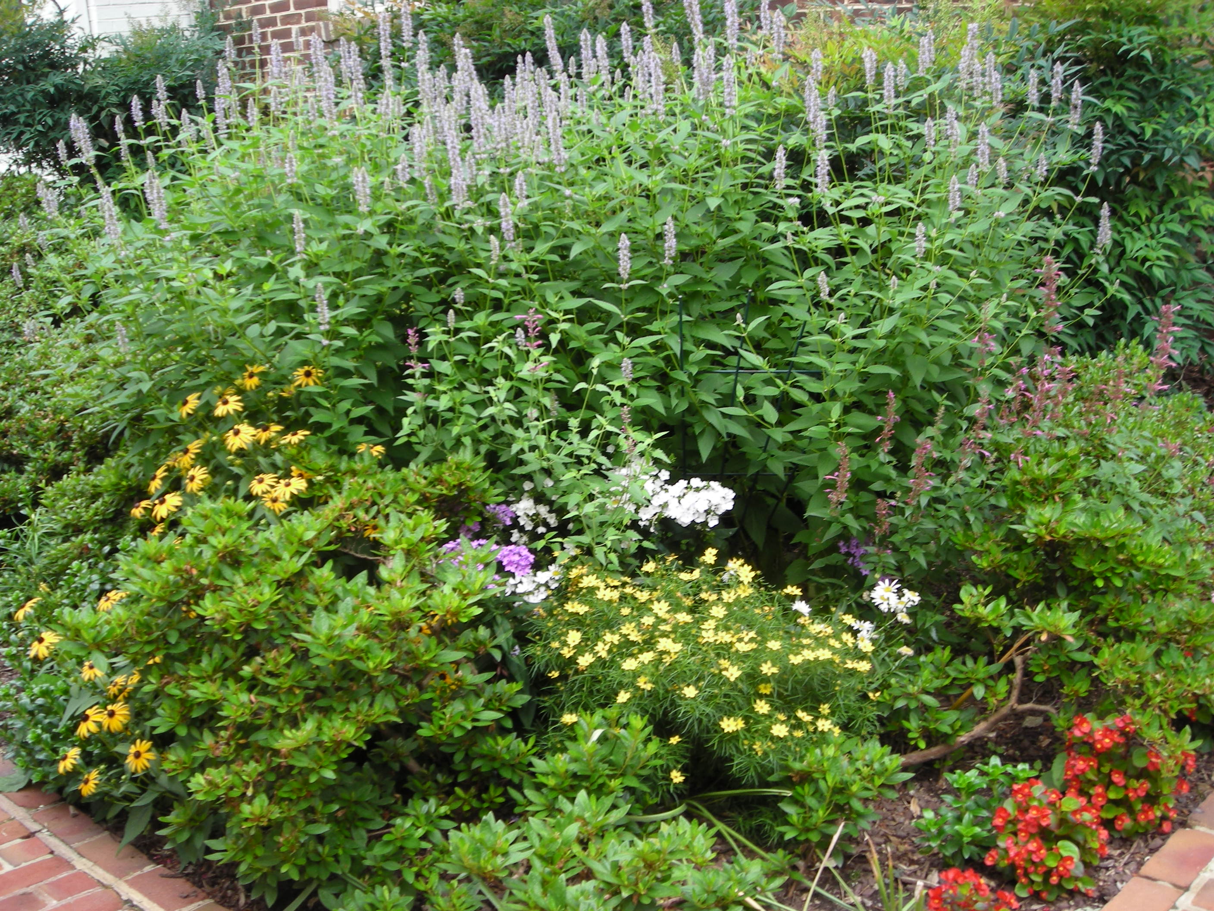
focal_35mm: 38
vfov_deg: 37.7
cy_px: 456
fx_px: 1333
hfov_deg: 49.0
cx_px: 607
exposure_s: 1/36.8
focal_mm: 6.3
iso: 50
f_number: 3.2
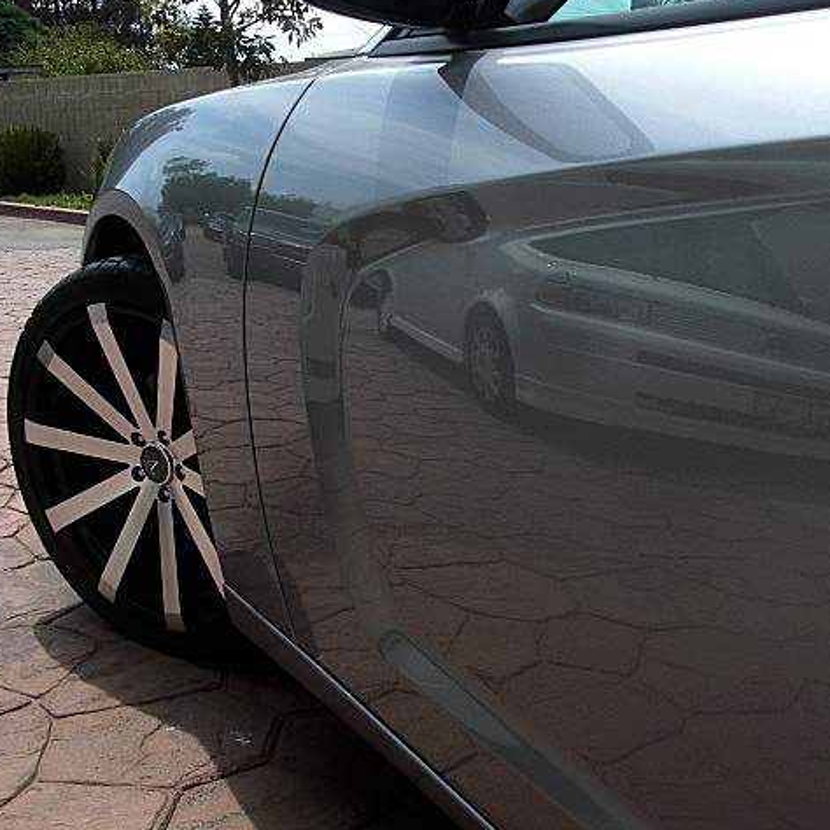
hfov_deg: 39.1
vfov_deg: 39.2
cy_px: 411
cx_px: 450
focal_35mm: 43
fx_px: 1166
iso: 50
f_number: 2.8
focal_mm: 6.3
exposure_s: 1/640
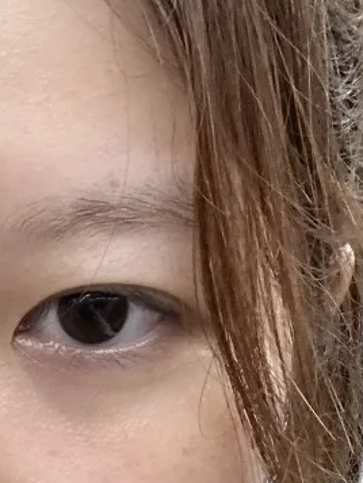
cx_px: -61
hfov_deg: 12.0
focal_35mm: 121
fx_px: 1691
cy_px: 520
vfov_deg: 15.9
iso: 160
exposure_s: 1/57
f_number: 1.9
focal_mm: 2.69
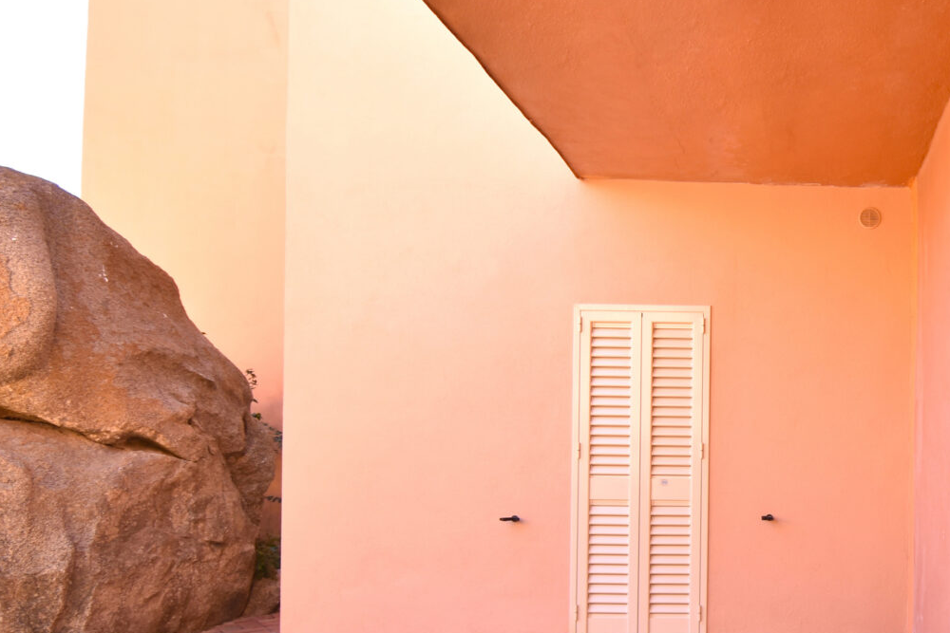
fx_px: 792
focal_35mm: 30
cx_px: 817
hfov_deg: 55.4
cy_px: 452
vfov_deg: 42.6
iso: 100
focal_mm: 10
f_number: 4.5
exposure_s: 1/80
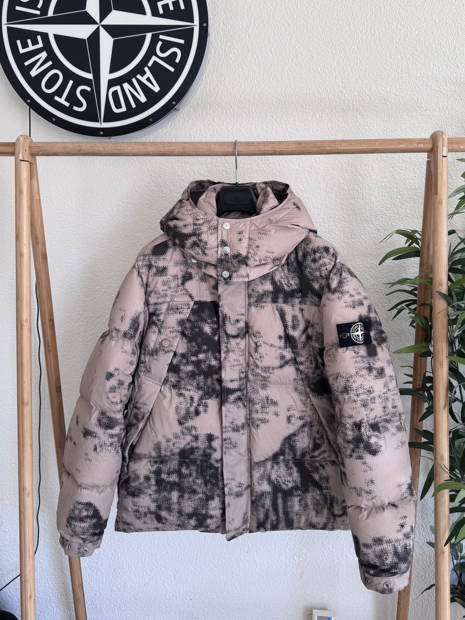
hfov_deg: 46.8
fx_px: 537
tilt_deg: -7.0
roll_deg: -0.2
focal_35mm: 30
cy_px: 283
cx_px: 243
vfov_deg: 59.9
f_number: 1.78
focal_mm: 6.76
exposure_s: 1/121
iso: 80
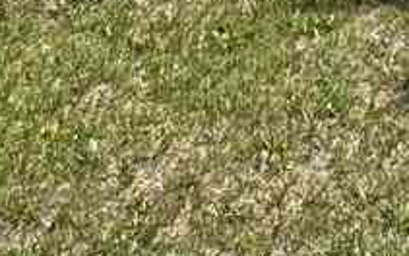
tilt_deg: +5.9
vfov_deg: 9.8
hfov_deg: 21.9
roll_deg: -1.8
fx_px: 1003
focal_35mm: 90
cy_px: -572
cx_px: 442
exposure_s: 1/1395
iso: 50
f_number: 2.2
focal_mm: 2.22
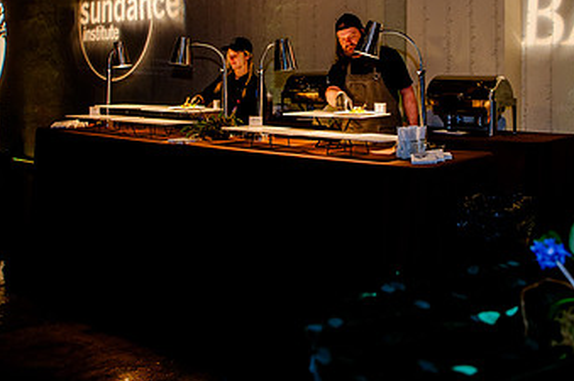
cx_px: 331
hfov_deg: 44.4
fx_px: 701
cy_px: 67
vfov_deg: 29.6
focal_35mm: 44
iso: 500
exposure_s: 1/250
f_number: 2.8
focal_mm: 24
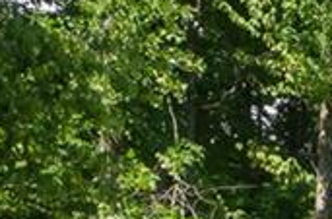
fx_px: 1655
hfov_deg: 9.5
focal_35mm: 180
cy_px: 396
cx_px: 922
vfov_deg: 7.4
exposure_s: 1/640
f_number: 7.1
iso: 250
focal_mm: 20
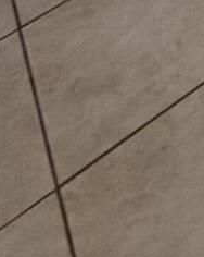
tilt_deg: -10.8
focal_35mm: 116
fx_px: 878
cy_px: -654
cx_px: 637
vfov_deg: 9.4
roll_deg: +4.5
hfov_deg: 9.7
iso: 200
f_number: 2.2
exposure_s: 1/60
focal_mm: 2.22
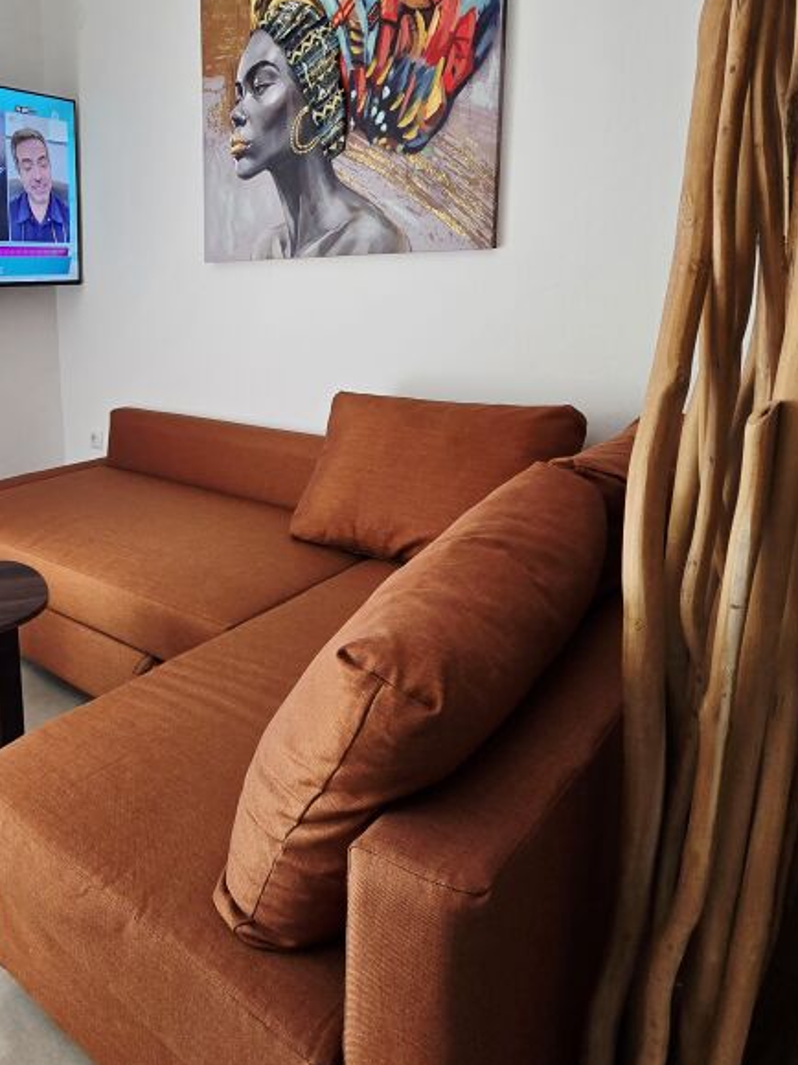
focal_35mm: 23
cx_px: 191
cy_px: 441
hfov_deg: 55.8
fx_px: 707
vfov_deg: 73.4
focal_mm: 2.2
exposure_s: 1/50.3
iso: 50
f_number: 2.2
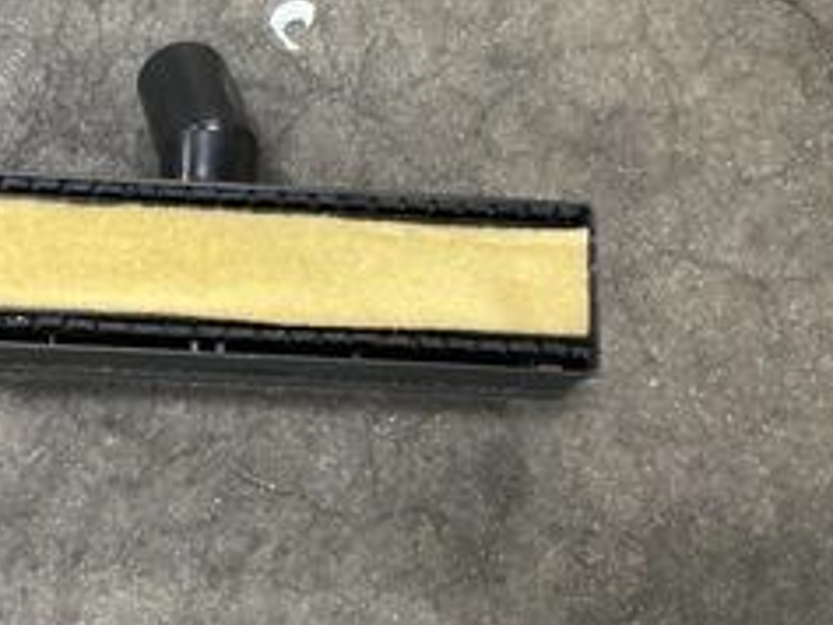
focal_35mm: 49
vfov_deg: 29.6
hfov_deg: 38.1
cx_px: 225
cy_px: 239
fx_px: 1180
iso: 250
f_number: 1.8
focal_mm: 3
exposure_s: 1/40
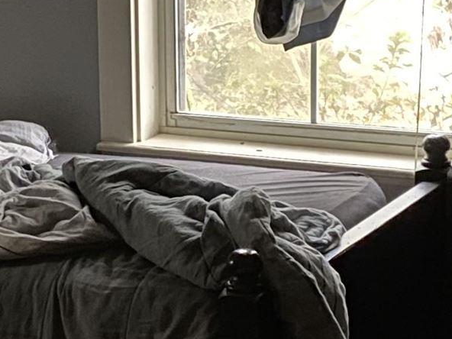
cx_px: 170
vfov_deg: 11.0
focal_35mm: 135
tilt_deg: -13.6
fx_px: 1763
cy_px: 151
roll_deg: +1.6
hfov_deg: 14.6
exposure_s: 1/10
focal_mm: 4.25
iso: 500
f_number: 1.8
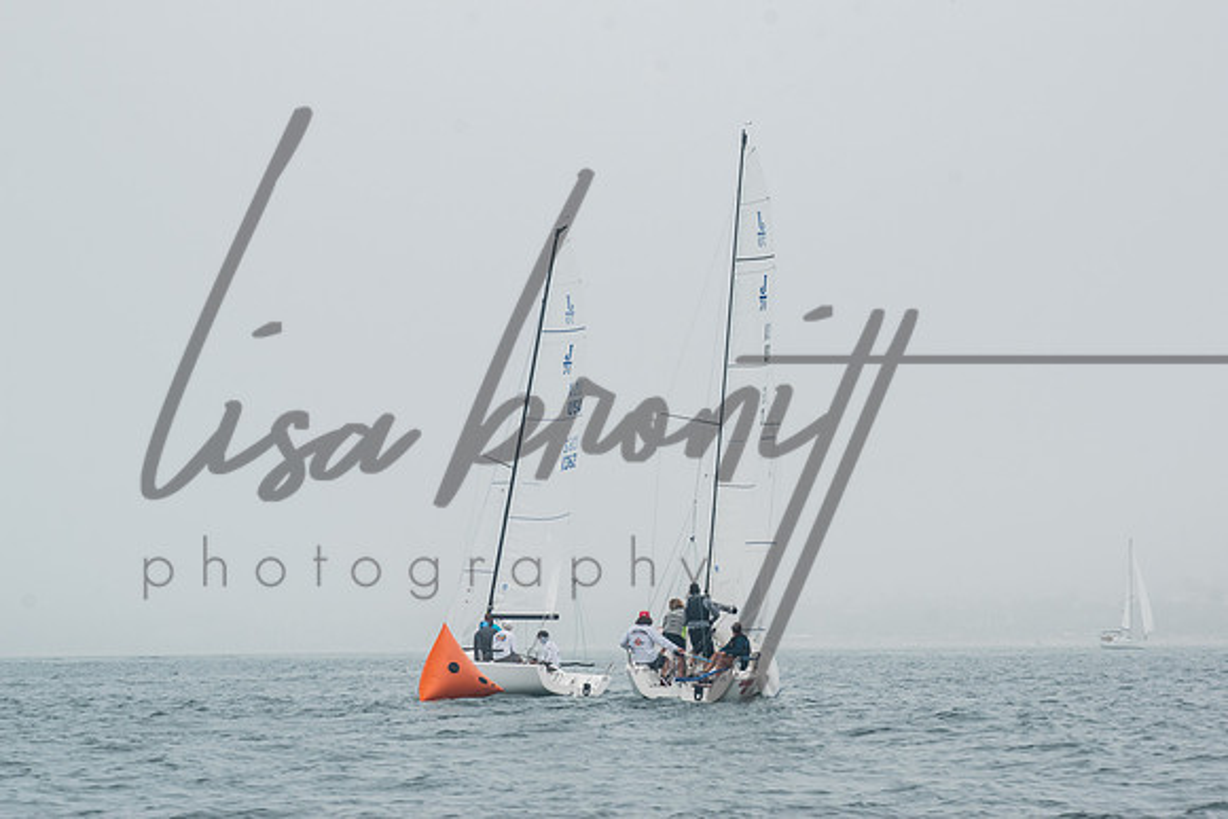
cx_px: 614
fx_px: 5015
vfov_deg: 9.3
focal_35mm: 147
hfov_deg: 14.0
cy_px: 410
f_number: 14
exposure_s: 1/500
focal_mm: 98
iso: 800
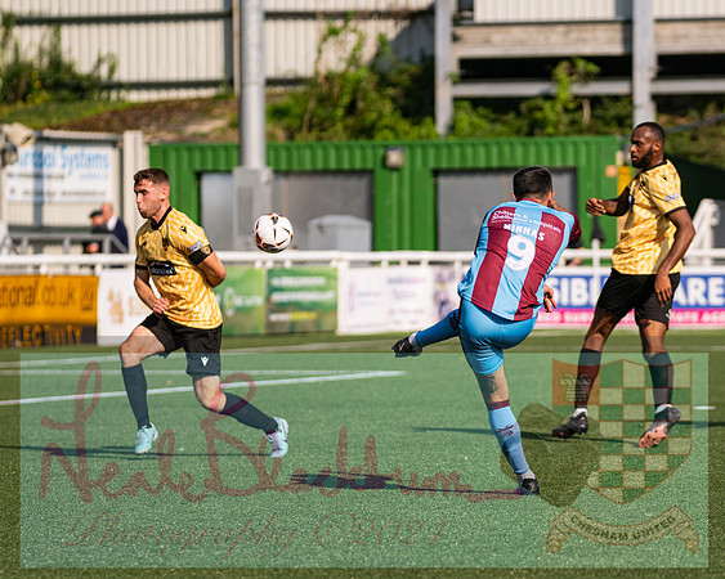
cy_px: 288
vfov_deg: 6.5
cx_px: 456
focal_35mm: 240
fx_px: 5138
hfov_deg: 8.1
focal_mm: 160
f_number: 2.8
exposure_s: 1/4000
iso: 200
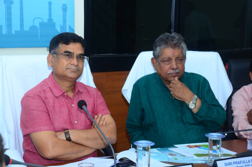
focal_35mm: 99
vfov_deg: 13.8
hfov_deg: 20.7
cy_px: 84
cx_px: 126
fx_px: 691
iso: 1000
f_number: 7.1
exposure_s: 1/80
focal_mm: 66
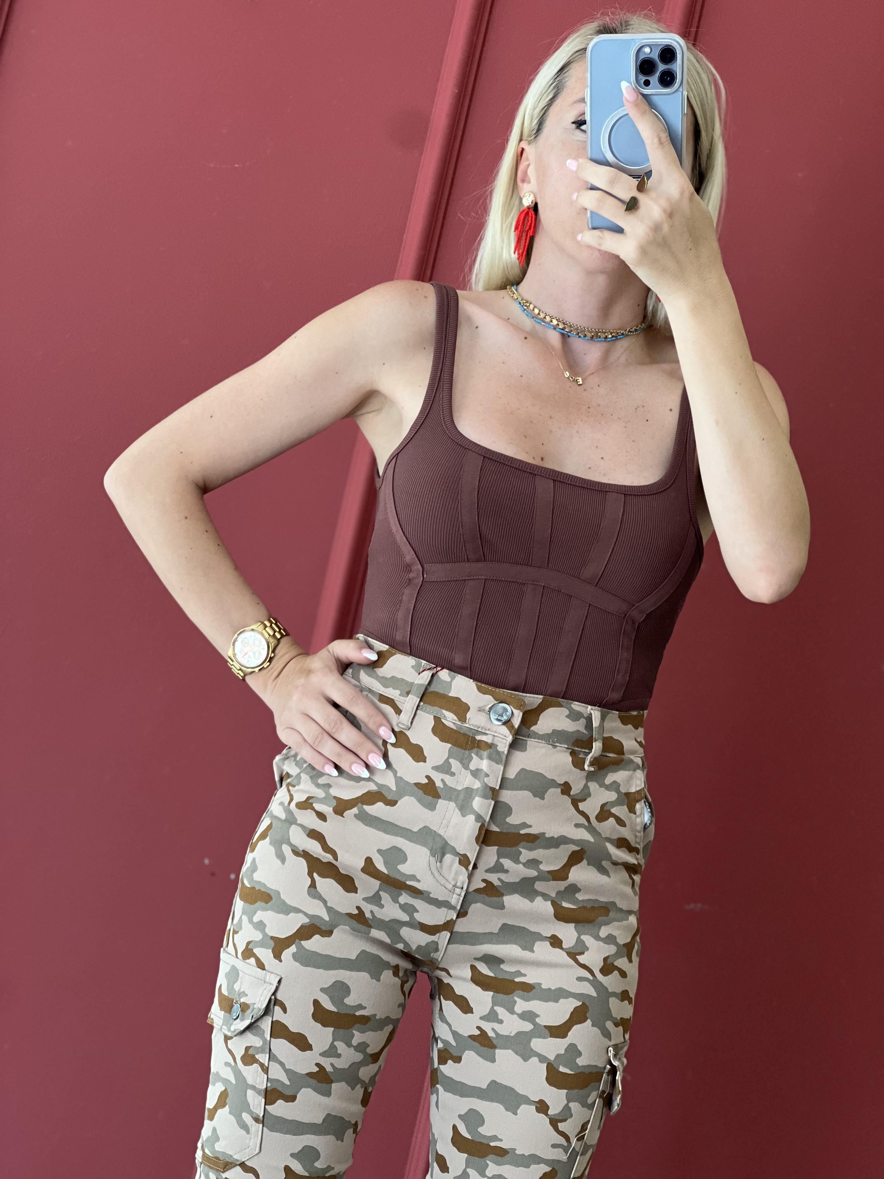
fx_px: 2622
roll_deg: -10.7
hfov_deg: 19.1
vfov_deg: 25.3
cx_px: 442
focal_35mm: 77
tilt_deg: -28.9
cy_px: 590
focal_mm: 9
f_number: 2.8
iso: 125
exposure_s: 1/50
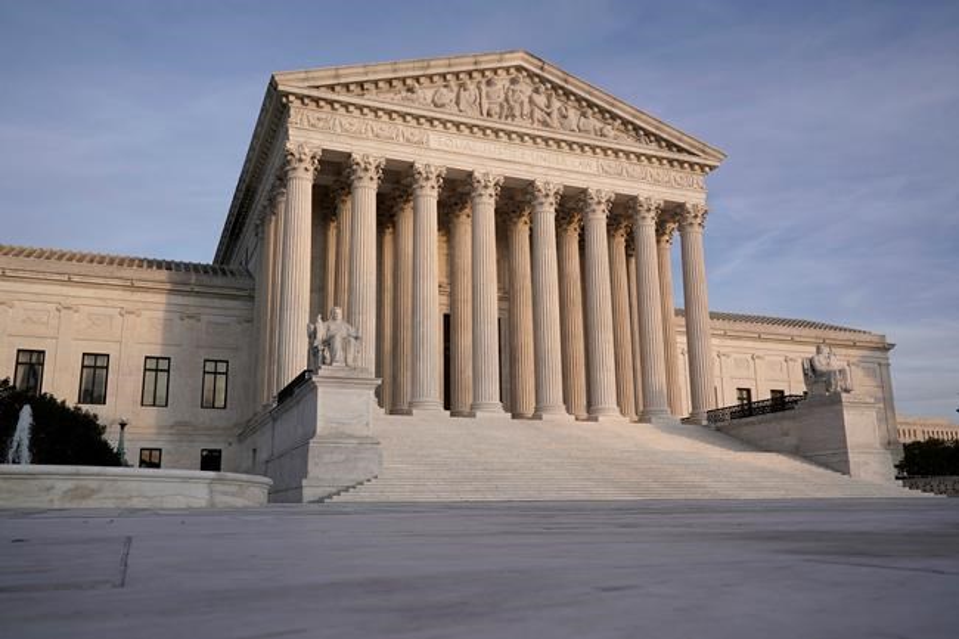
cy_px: 320
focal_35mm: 31
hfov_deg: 60.3
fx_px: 826
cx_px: 480
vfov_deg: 42.3
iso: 640
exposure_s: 1/250
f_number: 11
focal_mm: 31
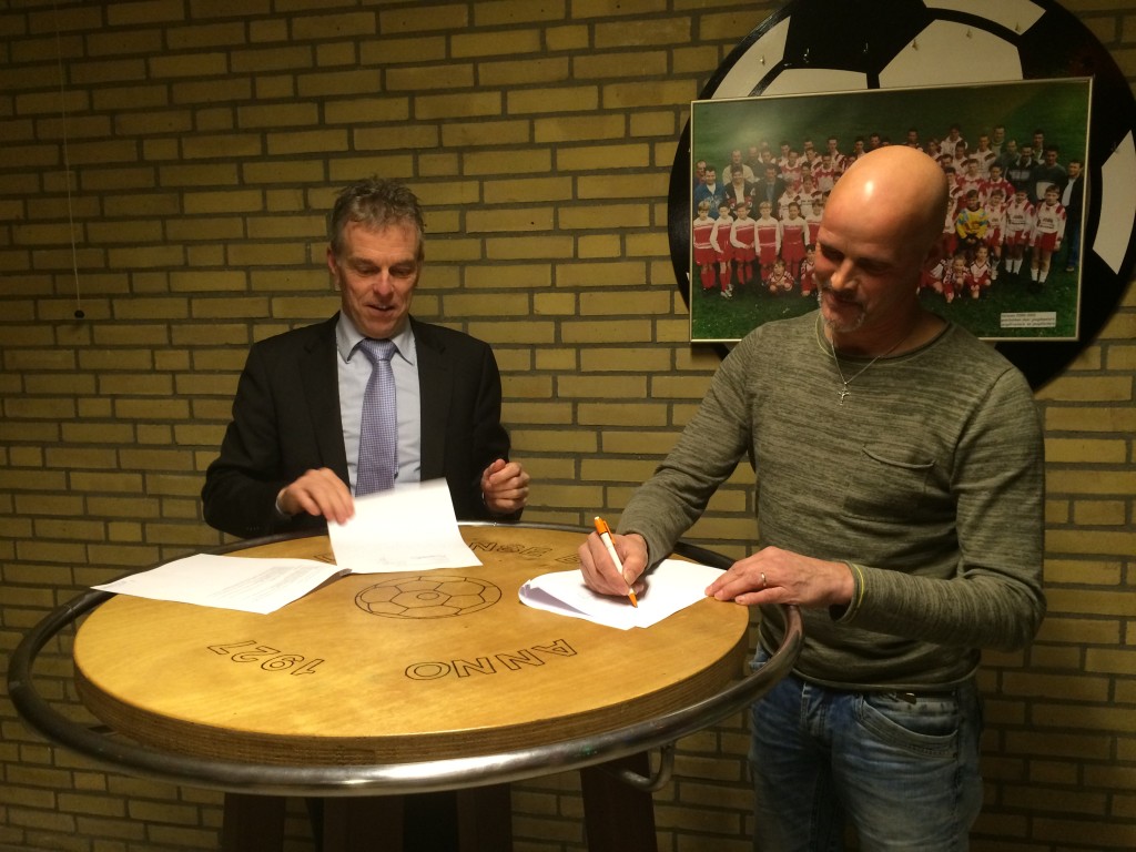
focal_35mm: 29
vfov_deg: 48.2
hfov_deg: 61.7
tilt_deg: -7.7
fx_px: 952
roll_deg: +1.9
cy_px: 426
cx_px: 568
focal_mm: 4.15
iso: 200
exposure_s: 1/33
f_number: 2.2
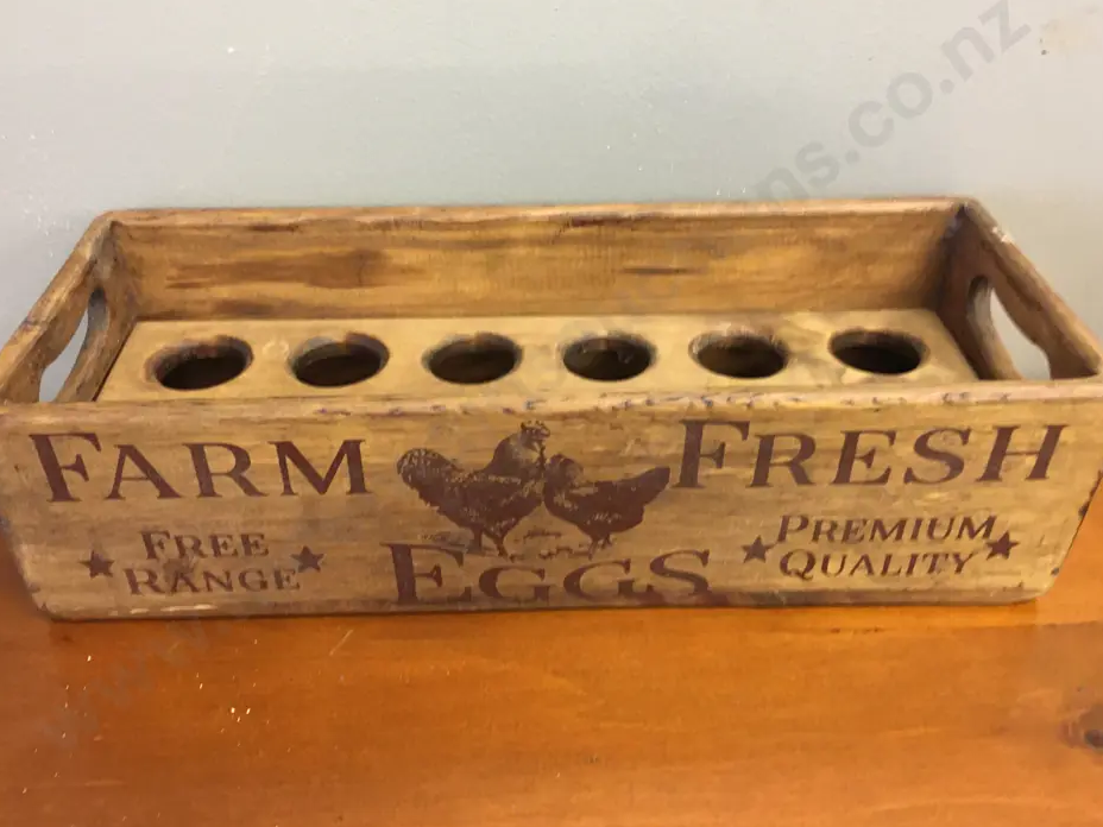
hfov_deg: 56.8
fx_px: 1020
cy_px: 378
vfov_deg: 44.1
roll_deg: +0.7
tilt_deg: -29.7
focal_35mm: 32
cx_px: 531
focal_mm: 4.15
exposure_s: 1/10
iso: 80
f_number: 2.2
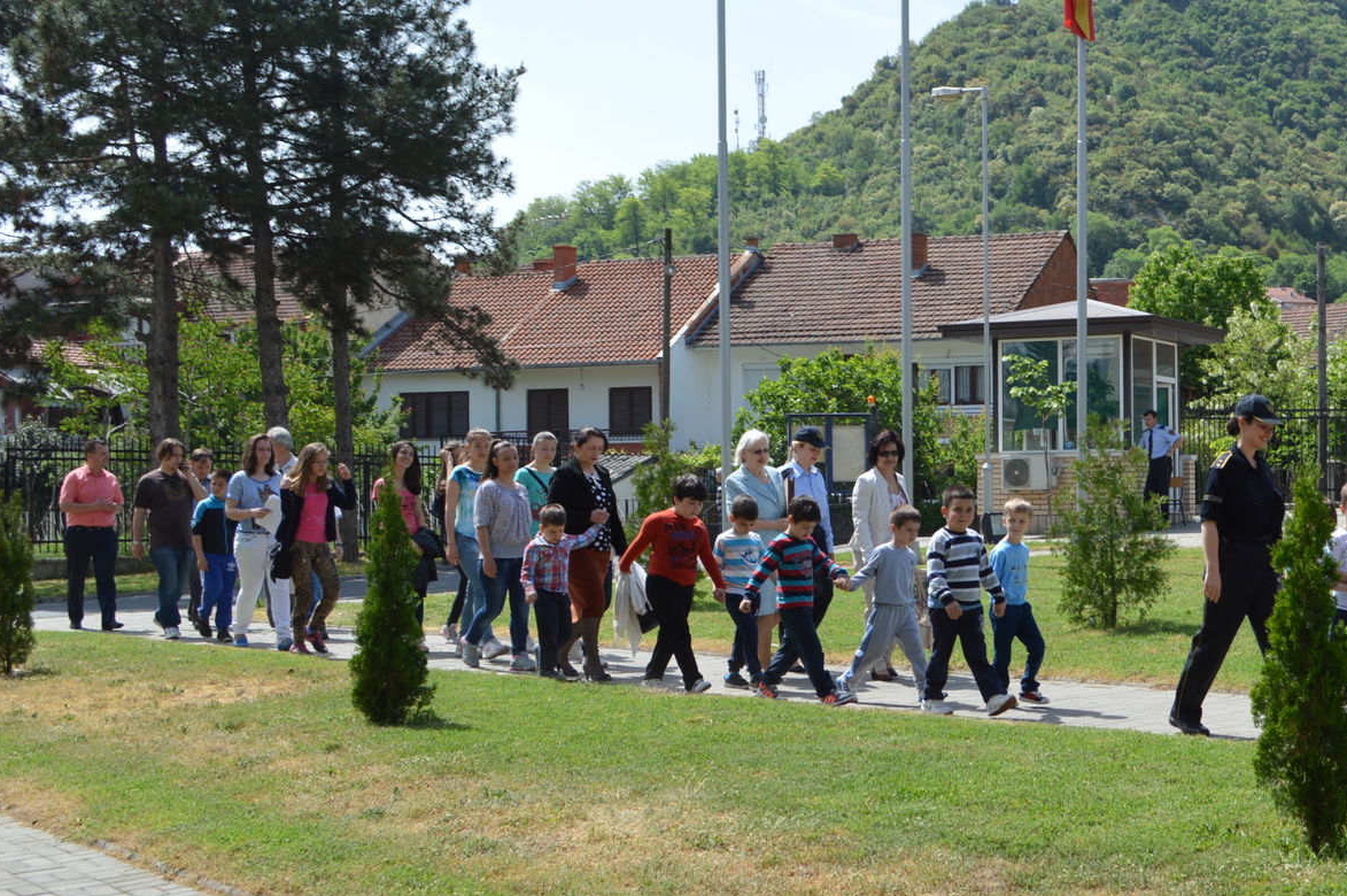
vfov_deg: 25.0
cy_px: 495
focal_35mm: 54
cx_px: 1089
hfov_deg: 35.6
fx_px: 2019
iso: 100
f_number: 8
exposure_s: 1/250
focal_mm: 22
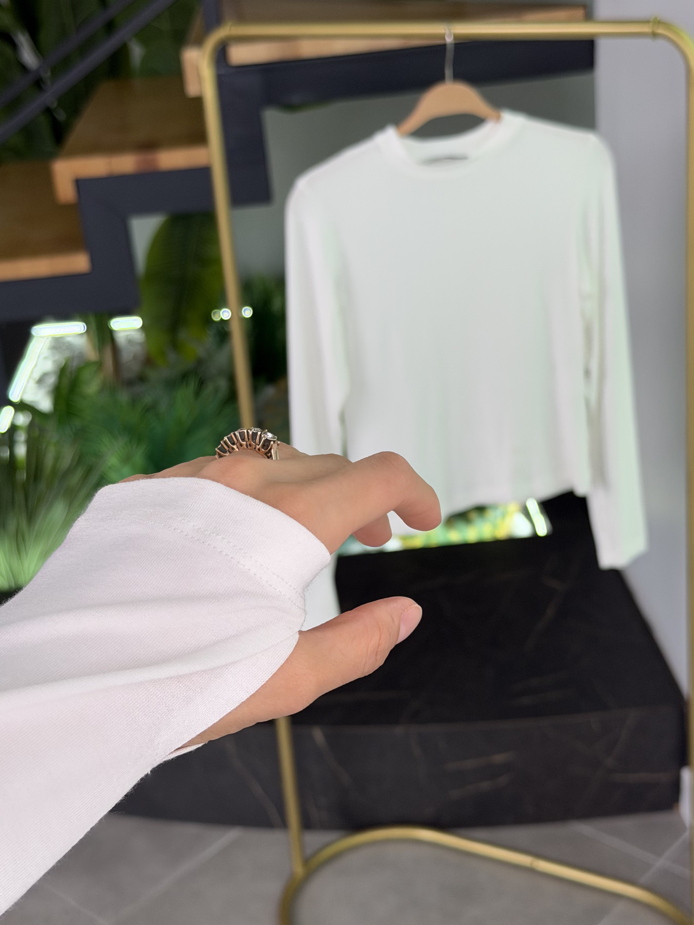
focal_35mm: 54
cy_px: 453
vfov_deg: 35.5
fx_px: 1443
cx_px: 376
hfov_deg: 27.0
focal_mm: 6.76
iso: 64
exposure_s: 1/309
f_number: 1.78
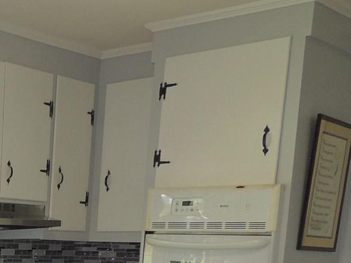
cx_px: -152
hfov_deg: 22.4
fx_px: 750
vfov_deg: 18.1
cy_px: 377
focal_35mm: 74
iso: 140
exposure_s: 1/40
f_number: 3
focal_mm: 4.3
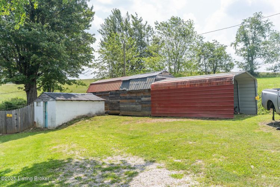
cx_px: 140
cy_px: 94
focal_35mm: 30
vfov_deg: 43.6
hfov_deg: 61.9
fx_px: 233
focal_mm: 30
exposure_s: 1/320
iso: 50
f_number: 2.8
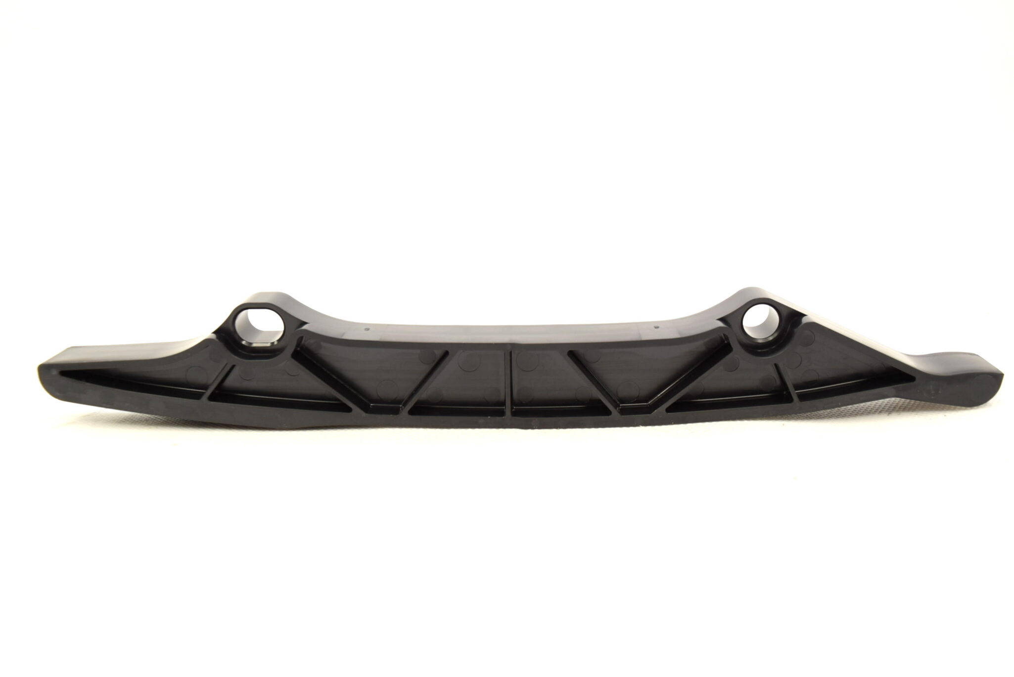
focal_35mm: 34
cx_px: 507
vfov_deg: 38.4
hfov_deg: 55.1
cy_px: 338
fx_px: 972
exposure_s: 1/125
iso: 400
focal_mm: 23
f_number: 5.6
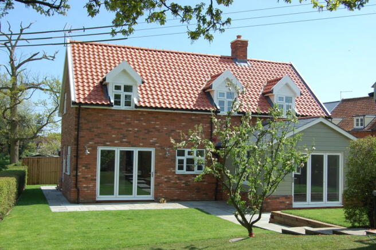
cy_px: 125
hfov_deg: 43.6
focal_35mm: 45
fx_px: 470
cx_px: 188
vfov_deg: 29.8
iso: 200
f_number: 8
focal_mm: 30
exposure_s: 1/250
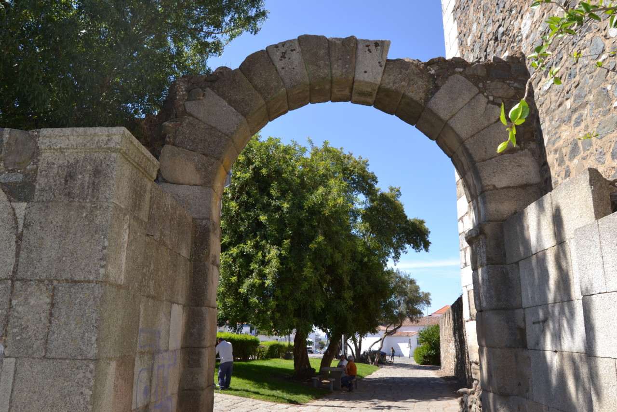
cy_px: 206
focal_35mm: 27
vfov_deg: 48.0
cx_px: 308
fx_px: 463
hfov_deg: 67.4
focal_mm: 18
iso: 100
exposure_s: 1/200
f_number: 7.1
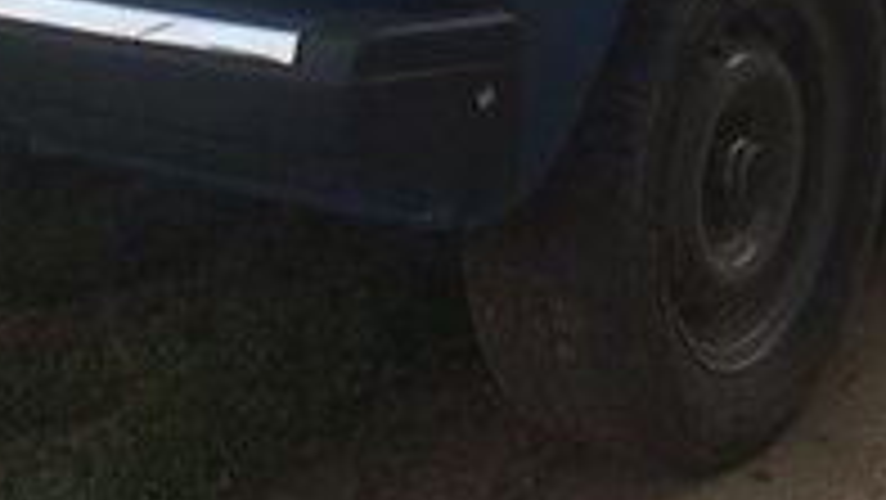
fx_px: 2491
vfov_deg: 11.0
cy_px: -245
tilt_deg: -7.6
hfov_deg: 20.1
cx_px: 333
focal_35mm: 106
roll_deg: -3.6
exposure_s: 1/562
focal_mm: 4.15
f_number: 2.2
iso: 32
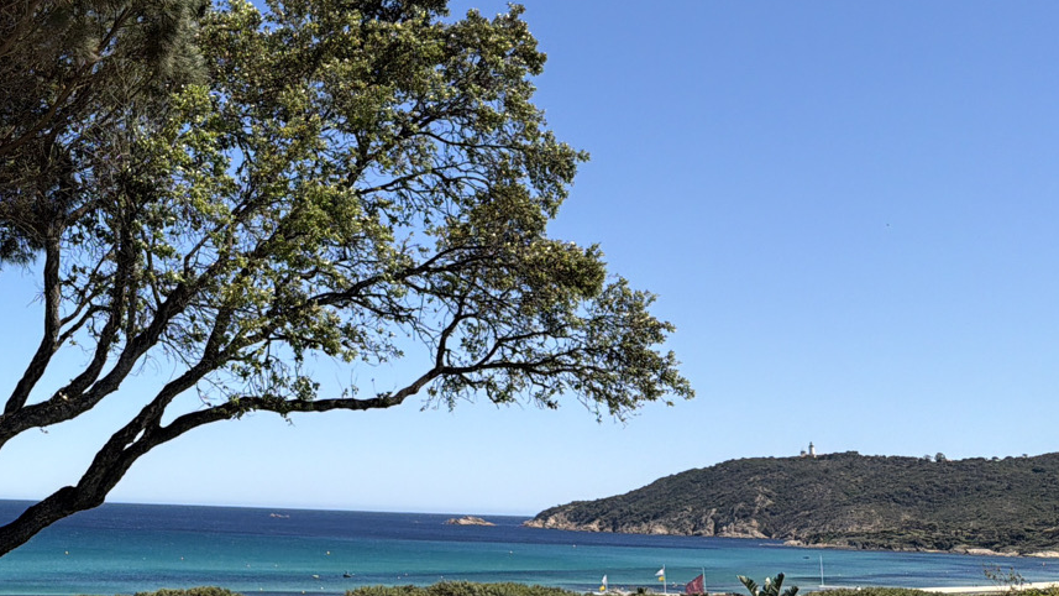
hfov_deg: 30.1
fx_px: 1713
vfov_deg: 19.7
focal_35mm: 61
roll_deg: -1.3
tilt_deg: +9.2
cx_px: -164
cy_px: 231
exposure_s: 1/5714
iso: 80
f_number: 1.78
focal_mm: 6.76
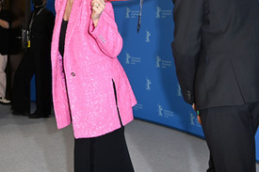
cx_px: 122
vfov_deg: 22.7
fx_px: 424
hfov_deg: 33.9
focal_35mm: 59
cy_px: 38
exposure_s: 1/200
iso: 800
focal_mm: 36
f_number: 5.6
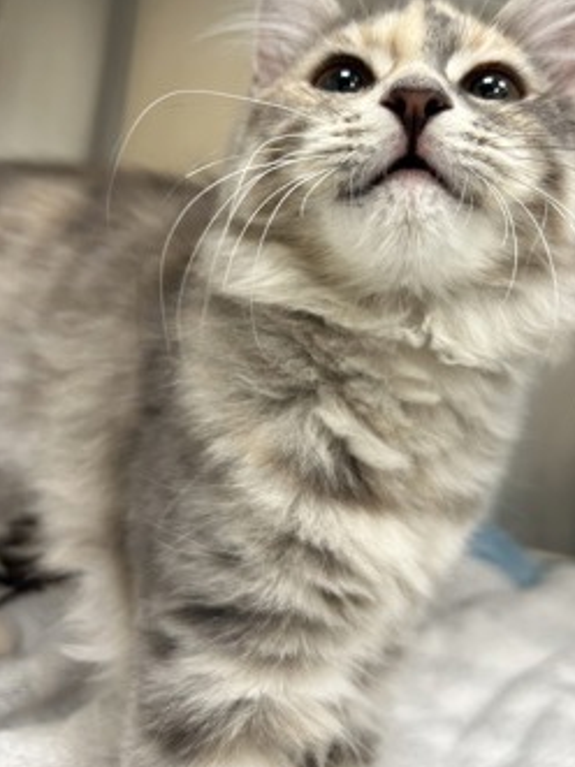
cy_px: 287
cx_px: 319
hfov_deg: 42.9
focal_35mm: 33
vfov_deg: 54.7
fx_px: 731
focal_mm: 5.7
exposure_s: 1/120
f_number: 1.5
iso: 100
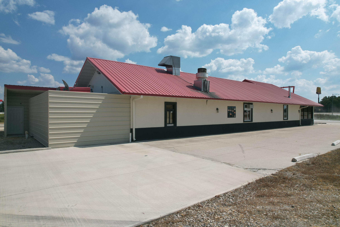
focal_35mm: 22
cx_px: 170
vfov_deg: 57.2
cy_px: 114
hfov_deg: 78.6
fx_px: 208
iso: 100
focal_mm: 8.38
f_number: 2.8
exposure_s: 1/1000
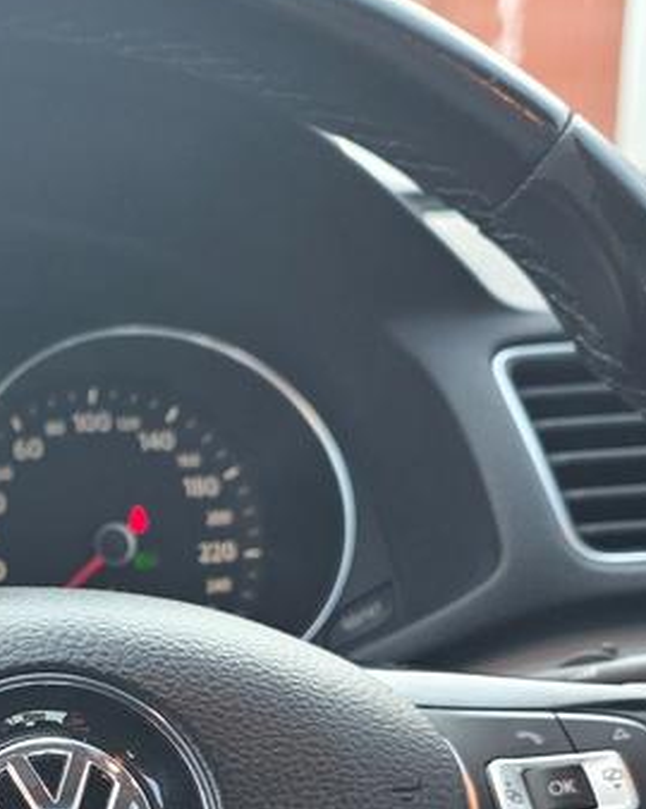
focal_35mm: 85
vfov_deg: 21.5
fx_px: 2033
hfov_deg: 17.5
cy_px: 850
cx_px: -29
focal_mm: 6.3
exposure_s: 1/180
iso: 64
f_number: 1.7
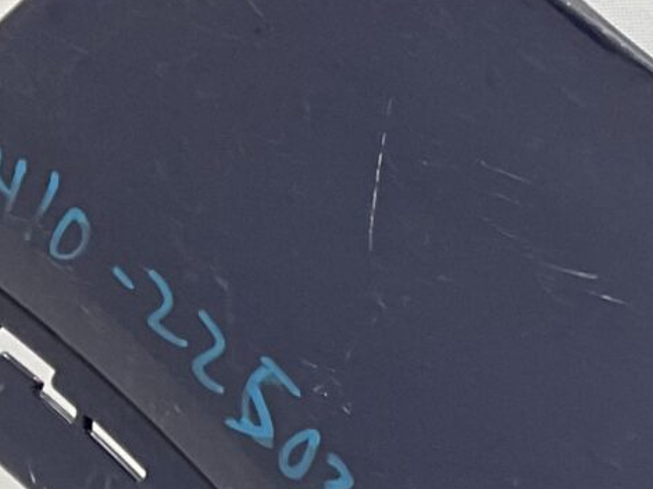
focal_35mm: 158
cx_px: 1555
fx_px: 2979
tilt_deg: -20.8
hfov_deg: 10.7
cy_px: 829
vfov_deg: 9.0
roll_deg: -0.8
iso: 25
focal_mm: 3
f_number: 1.8
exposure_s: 1/120
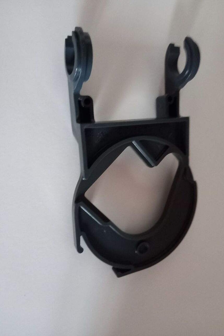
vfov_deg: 67.4
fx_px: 252
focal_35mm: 27
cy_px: 164
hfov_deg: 47.9
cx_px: 122
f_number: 2
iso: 1600
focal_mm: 4.6
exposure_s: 1/15
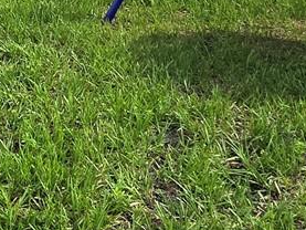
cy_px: -85
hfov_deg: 21.2
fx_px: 663
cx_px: -176
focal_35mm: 75
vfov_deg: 18.1
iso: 50
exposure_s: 1/3333
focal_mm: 2.2
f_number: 2.2
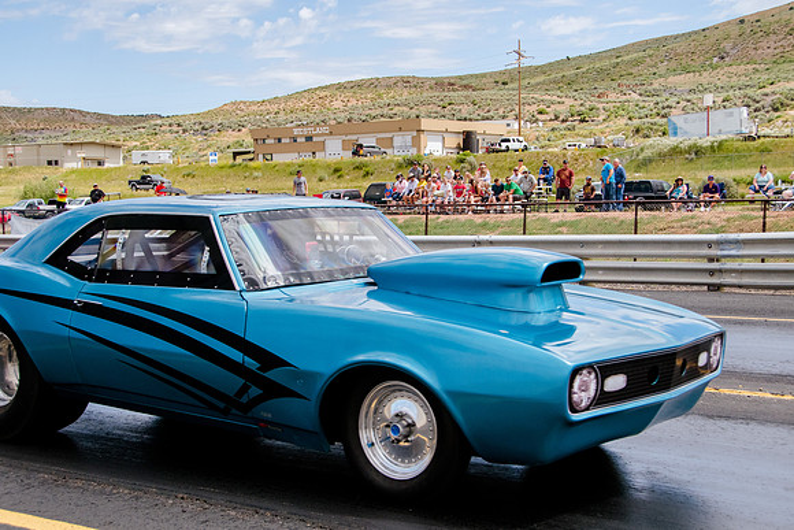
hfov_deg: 39.5
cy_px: 263
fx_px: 1105
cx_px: 408
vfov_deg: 27.0
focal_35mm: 50
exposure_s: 1/2000
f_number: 6.3
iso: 800
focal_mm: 32
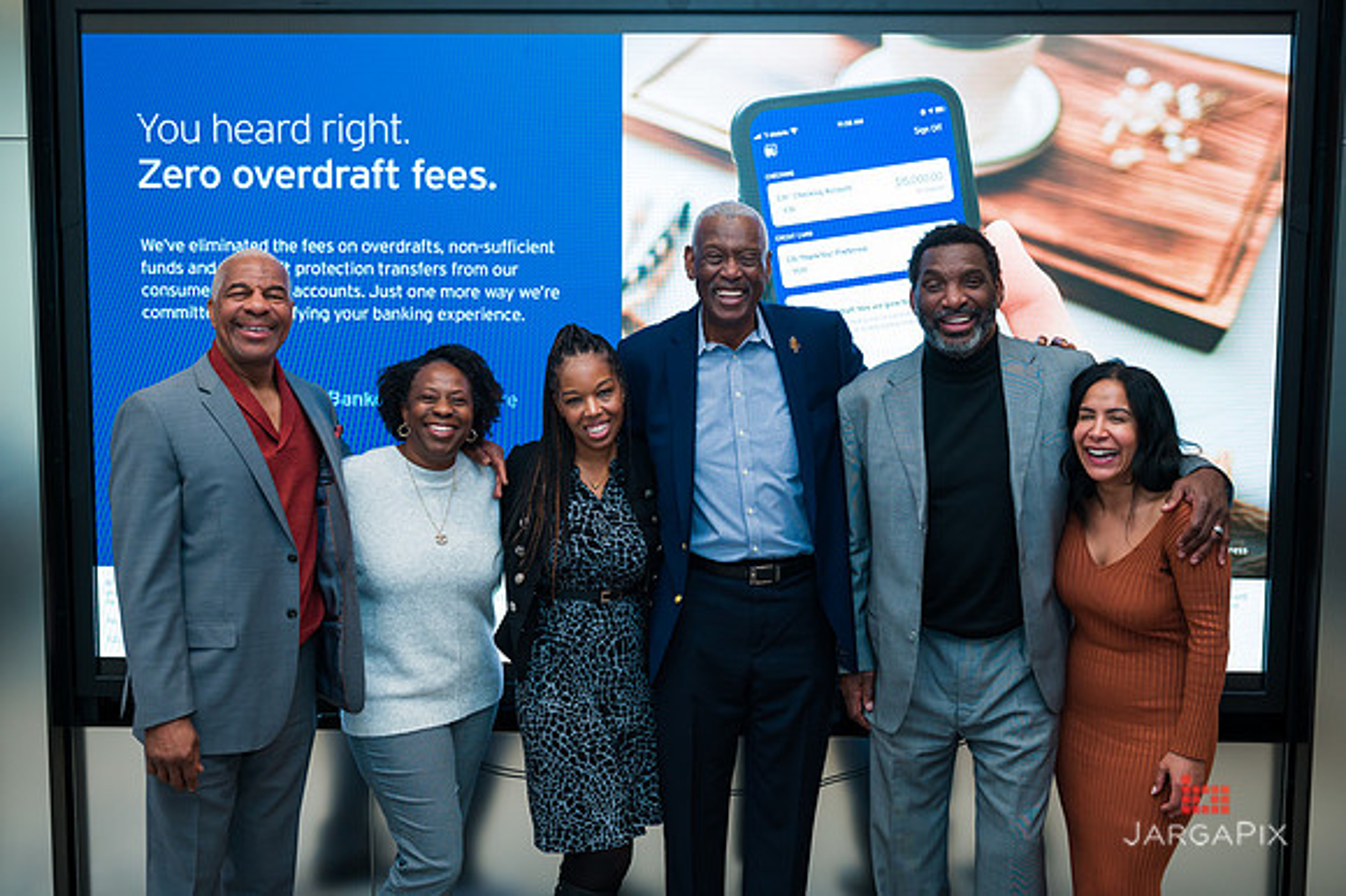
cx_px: 673
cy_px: 448
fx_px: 1420
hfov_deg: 50.7
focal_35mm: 38
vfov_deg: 35.0
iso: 400
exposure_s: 1/200
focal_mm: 38
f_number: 4
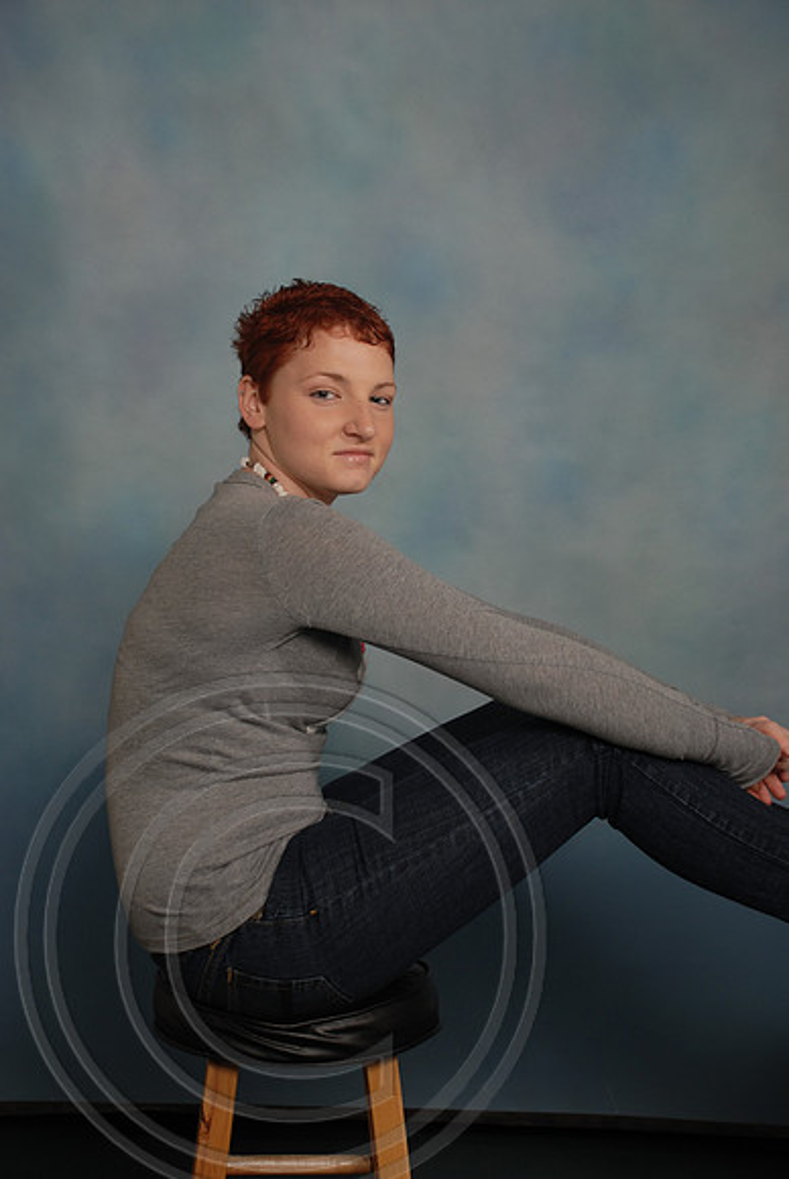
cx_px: 394
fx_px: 1869
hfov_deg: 23.8
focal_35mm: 57
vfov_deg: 35.0
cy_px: 590
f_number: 5.6
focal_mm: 38
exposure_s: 1/125
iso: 100
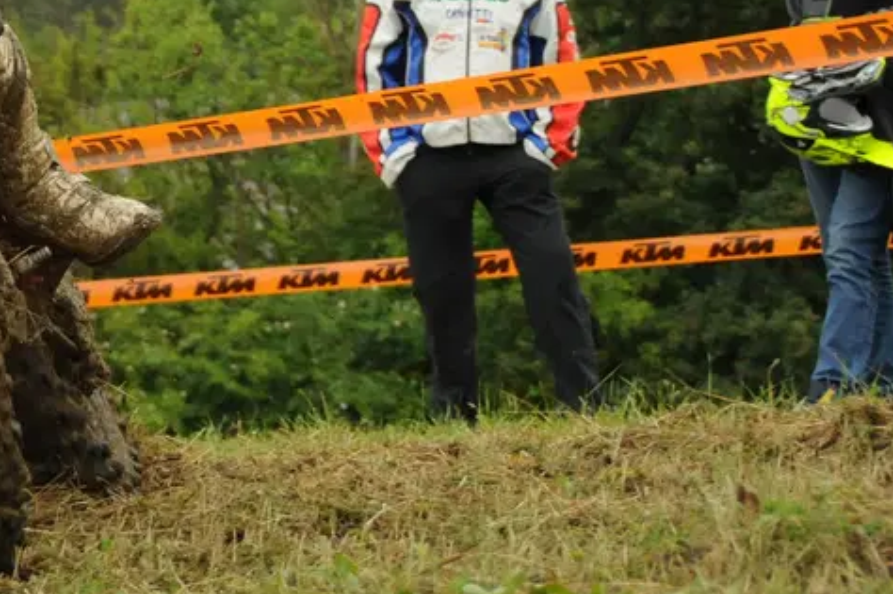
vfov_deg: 6.0
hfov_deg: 8.9
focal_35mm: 228
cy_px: -22
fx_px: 5650
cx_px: -124
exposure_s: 1/800
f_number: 4.8
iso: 800
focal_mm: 60
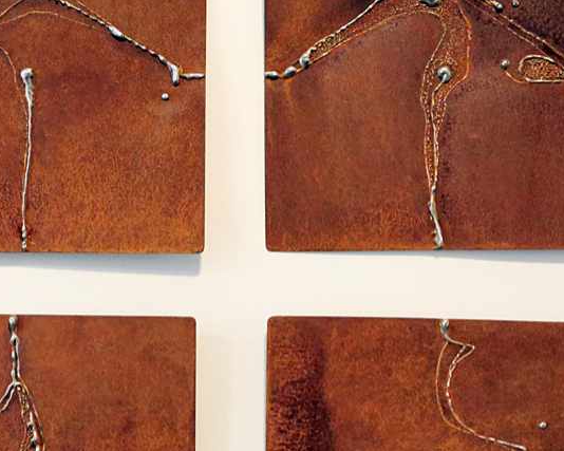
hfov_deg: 24.1
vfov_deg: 19.3
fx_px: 1318
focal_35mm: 79
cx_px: 229
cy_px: 311
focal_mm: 5.6
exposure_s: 1/100
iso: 200
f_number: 1.6
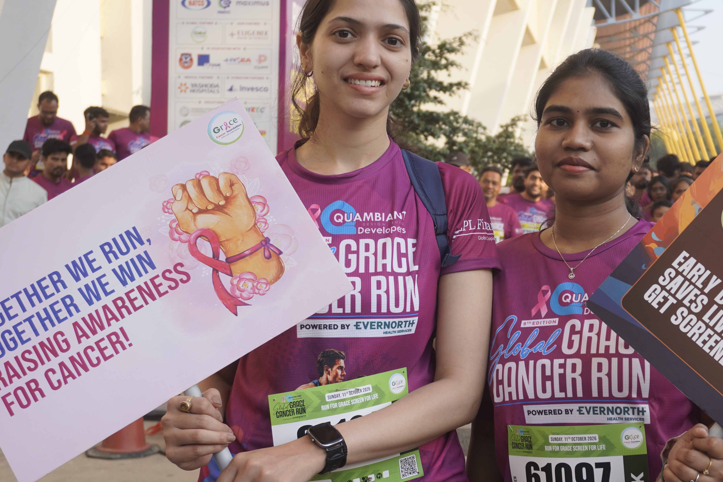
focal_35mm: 54
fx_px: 1084
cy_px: 249
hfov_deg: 36.4
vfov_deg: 25.1
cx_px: 496
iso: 100
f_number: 4.5
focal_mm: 24
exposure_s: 1/200
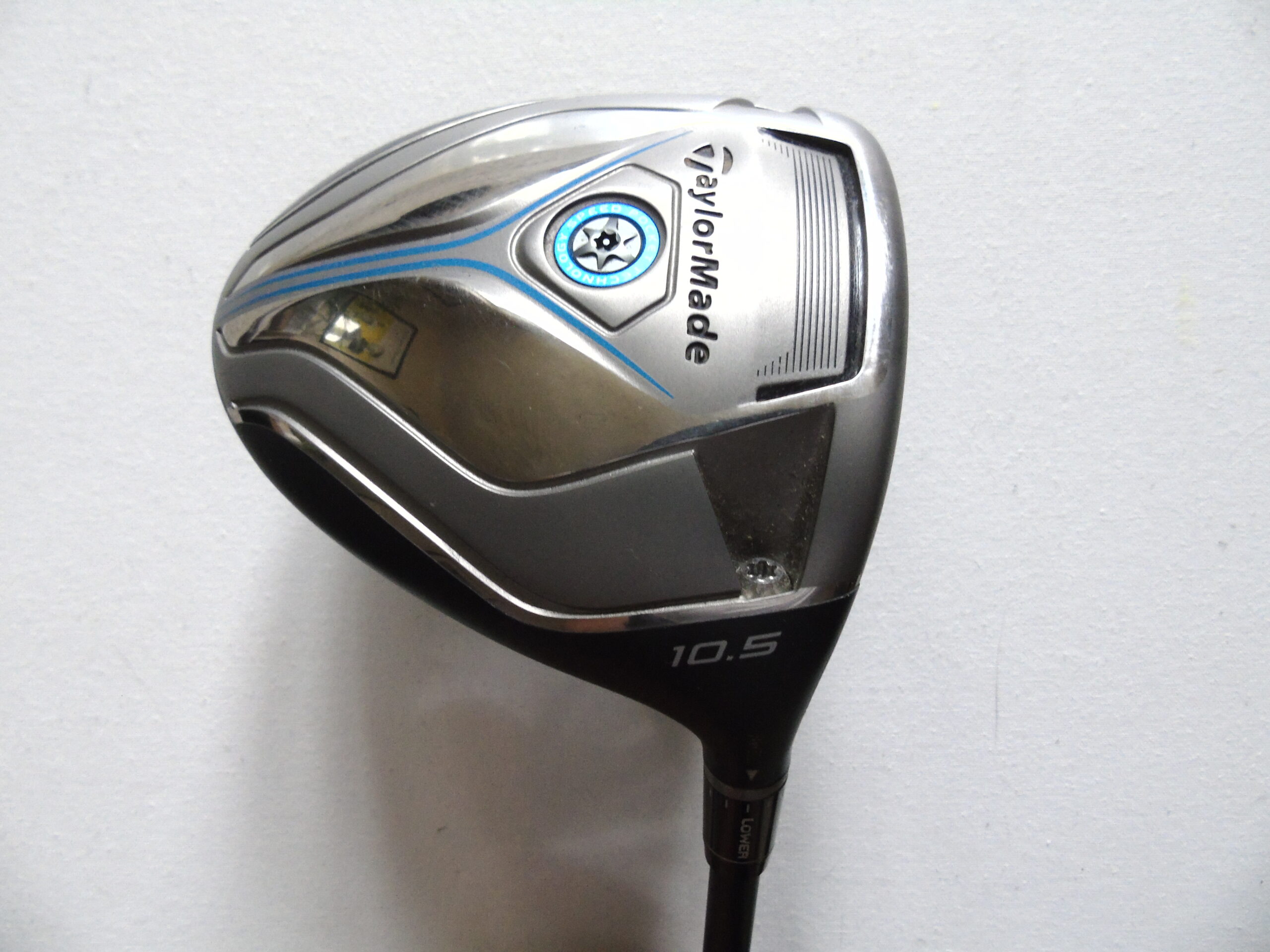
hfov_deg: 69.4
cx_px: 635
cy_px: 476
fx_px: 917
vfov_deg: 54.9
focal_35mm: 25
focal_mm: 4.4
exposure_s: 1/30
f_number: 3.4
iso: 400
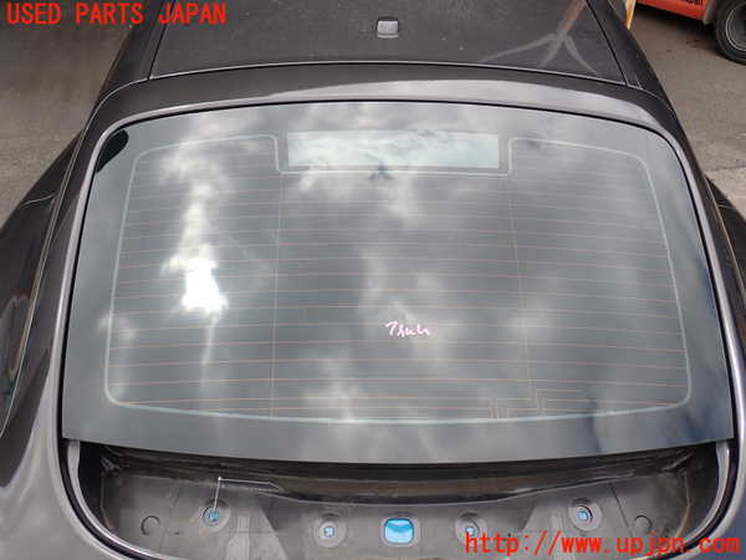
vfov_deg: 44.2
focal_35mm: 32
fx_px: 690
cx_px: 373
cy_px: 280
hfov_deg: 56.8
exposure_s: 1/400
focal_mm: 5.79
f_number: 3.2
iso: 100
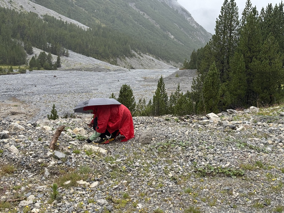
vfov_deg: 30.3
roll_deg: -2.6
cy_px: 106
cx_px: 142
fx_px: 394
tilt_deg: -8.3
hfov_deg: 39.7
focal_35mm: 48
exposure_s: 1/439
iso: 64
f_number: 1.78
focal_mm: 6.76
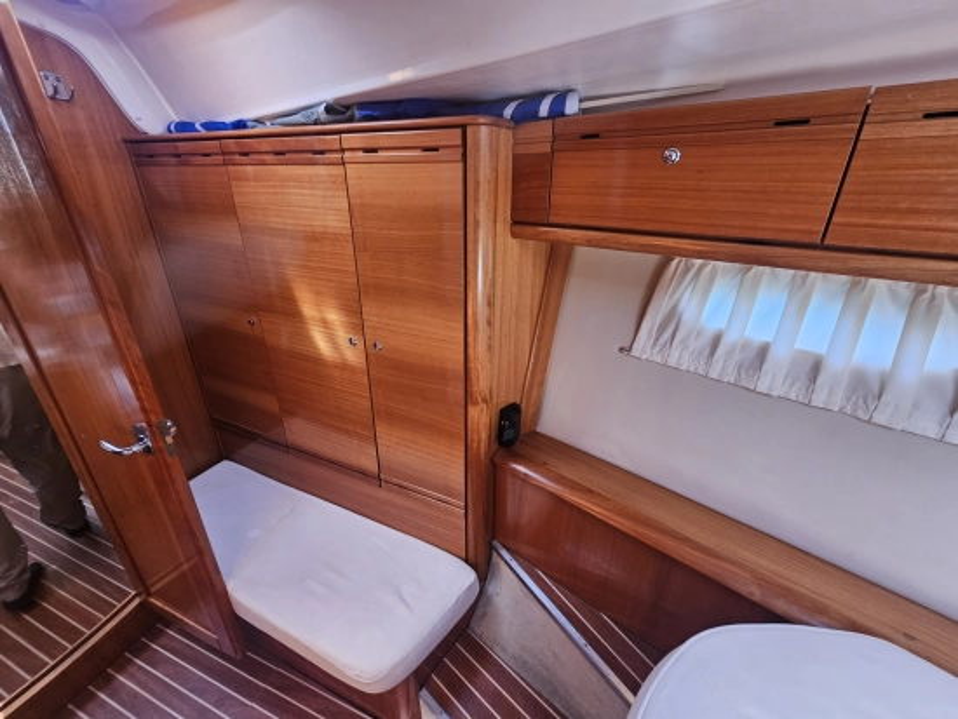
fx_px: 360
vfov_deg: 90.0
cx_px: 479
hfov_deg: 106.2
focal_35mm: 13
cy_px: 360
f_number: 2.2
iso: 100
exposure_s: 1/60
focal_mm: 2.2
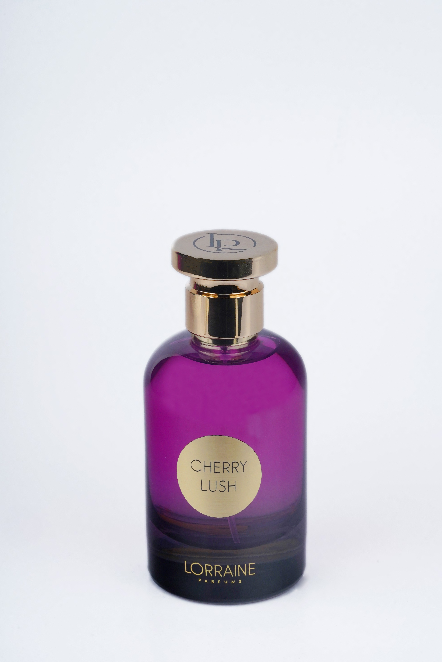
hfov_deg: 15.2
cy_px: 331
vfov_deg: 22.6
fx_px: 1657
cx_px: 221
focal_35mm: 90
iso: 800
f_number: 20
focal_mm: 90
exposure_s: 1/160
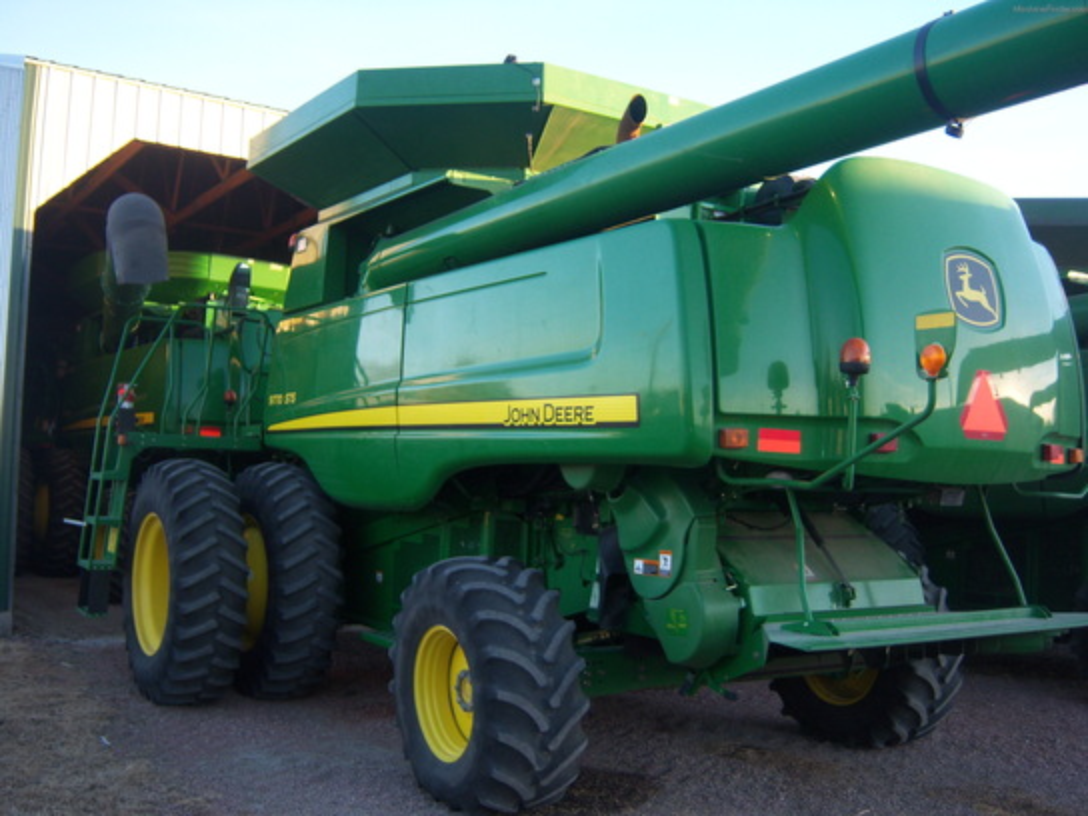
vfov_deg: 39.7
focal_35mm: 36
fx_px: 1131
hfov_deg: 51.4
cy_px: 408
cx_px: 544
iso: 80
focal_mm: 7.5
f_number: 2.8
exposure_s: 1/100
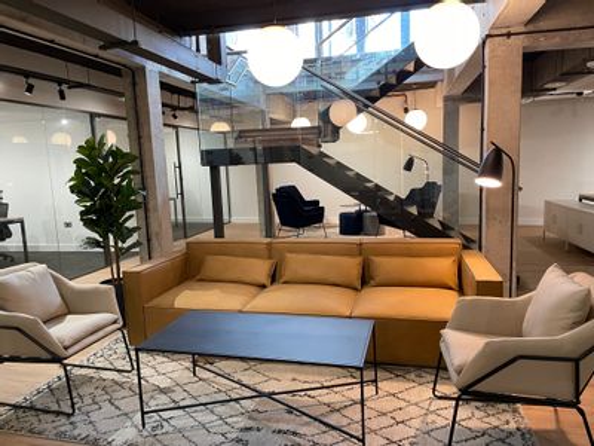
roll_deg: +2.8
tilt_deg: -7.7
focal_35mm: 26
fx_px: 446
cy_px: 223
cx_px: 297
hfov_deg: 67.3
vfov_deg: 53.1
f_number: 1.6
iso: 200
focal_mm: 4.2
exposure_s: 1/60
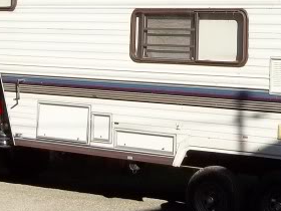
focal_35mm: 117
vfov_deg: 12.6
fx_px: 950
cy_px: 55
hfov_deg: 16.8
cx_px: 119
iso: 64
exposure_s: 1/1000
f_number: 2.9
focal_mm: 5.7
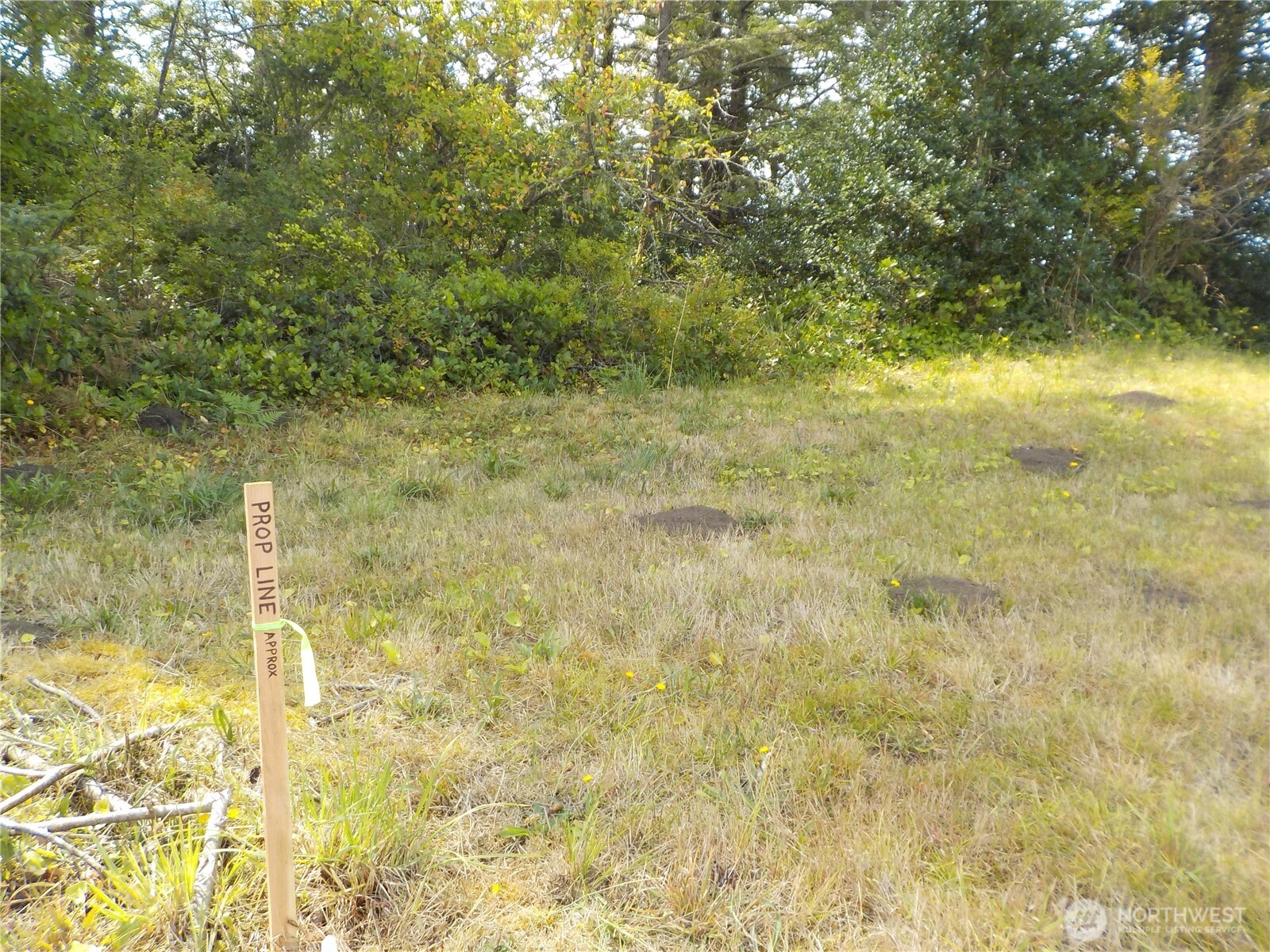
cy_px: 476
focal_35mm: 30
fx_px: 1101
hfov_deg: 60.0
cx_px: 635
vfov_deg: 46.8
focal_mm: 4.1
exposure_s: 1/160
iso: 125
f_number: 3.3
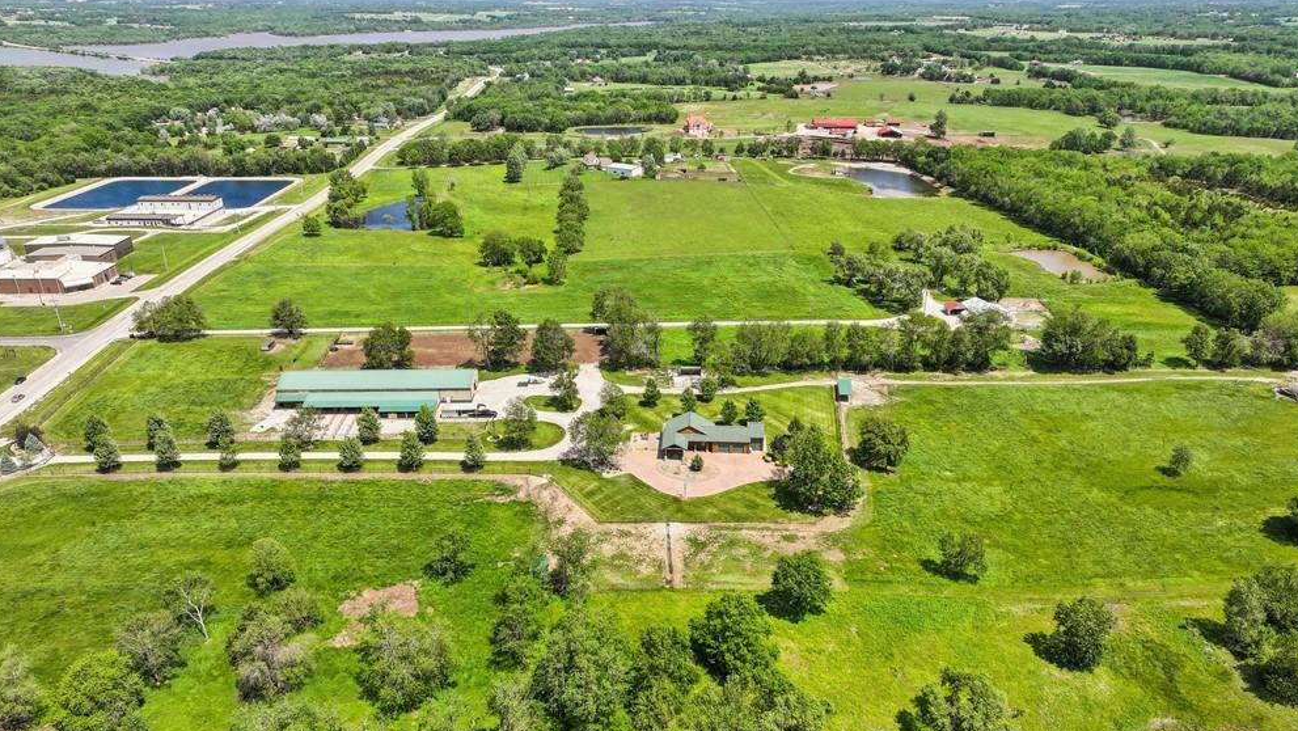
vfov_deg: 42.5
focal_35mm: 27
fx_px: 930
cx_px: 642
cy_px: 464
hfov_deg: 69.8
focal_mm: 12.3
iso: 100
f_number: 2.8
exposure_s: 1/200
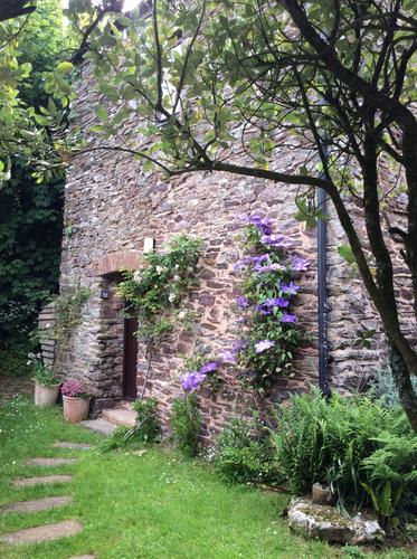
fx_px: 516
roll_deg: -2.8
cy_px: 280
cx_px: 208
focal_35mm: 32
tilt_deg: +5.2
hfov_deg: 44.0
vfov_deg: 56.9
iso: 32
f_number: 2.4
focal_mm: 3.3
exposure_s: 1/152
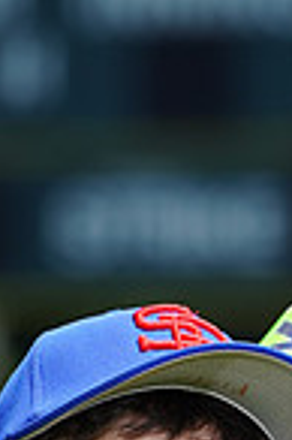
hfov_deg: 1.2
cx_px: 50
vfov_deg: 1.8
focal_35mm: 1146
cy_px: 844
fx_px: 13975
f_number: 8
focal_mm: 288
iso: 100
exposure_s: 1/250
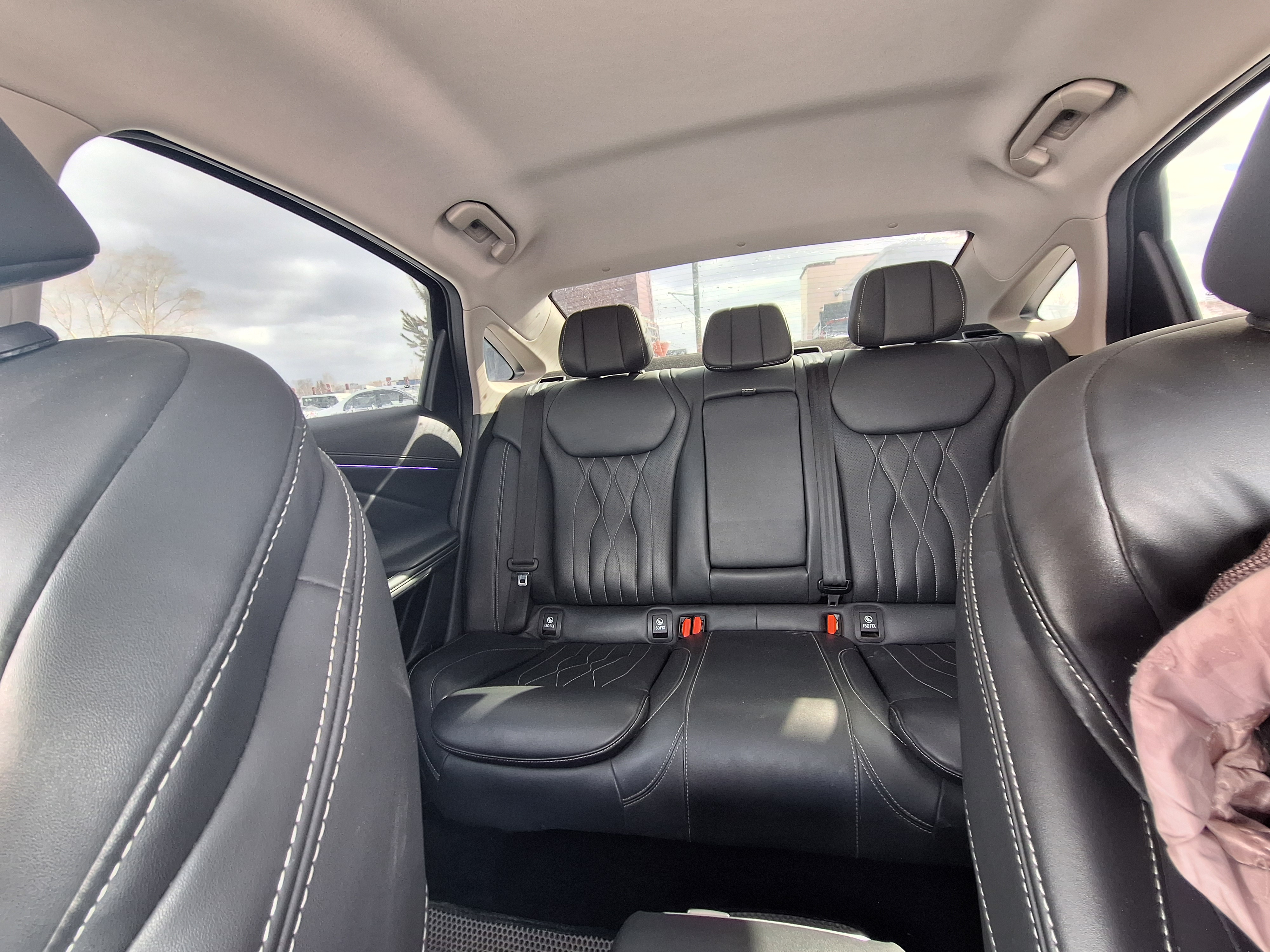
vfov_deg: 89.9
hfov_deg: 106.2
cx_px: 635
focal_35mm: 13
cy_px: 476
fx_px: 477
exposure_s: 1/50
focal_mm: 1.74
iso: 100
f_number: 2.2
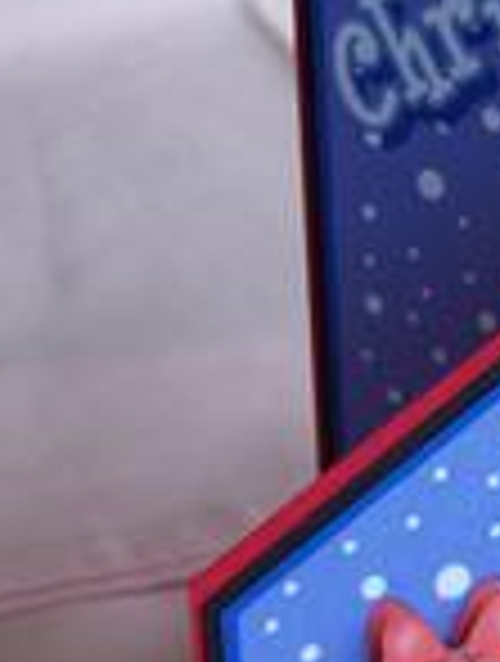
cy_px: 288
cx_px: 680
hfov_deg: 9.0
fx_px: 3106
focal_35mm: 162
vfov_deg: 12.2
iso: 82
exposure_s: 1/48.4
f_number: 3.2
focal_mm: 8.7
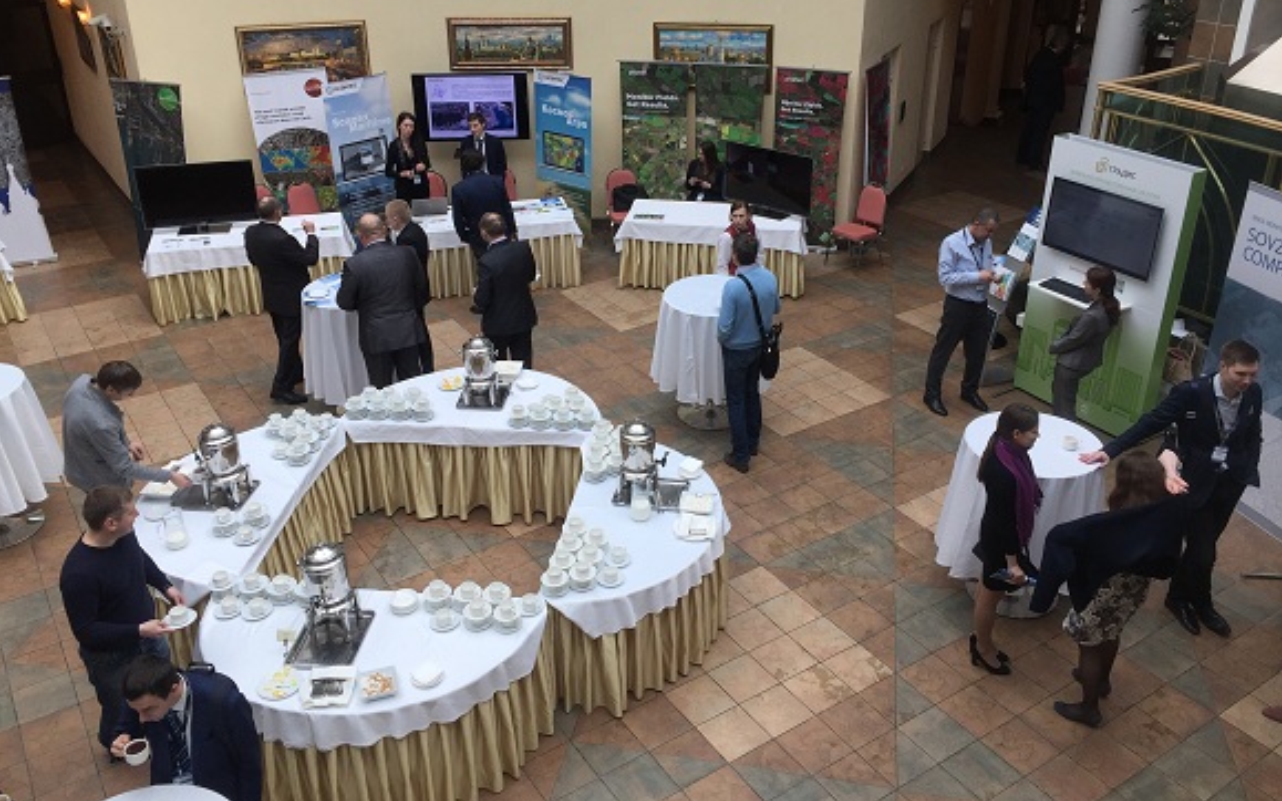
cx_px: 638
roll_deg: +0.0
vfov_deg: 40.5
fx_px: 1083
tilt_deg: -25.4
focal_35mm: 31
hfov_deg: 61.2
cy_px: 343
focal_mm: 4.15
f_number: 2.2
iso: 32
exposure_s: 1/250
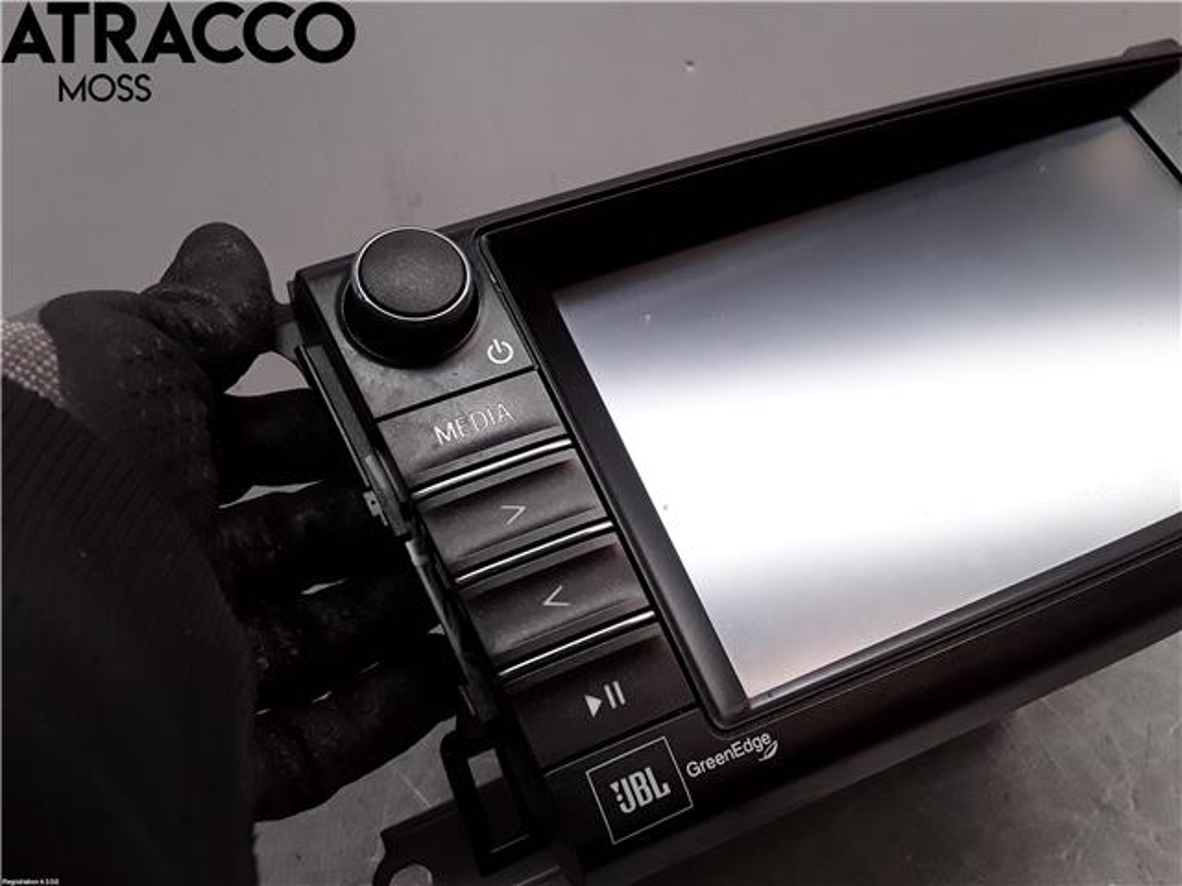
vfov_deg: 49.7
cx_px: 591
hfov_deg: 63.4
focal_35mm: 28
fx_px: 956
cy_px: 443
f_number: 1.9
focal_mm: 2.91
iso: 100
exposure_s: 1/195
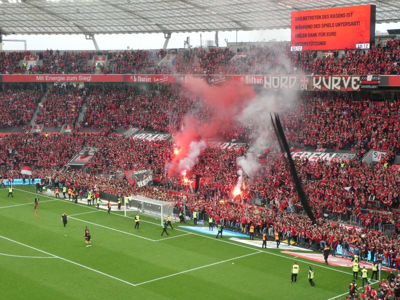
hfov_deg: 33.8
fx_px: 659
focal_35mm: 57
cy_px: 150
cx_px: 200
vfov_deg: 25.7
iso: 200
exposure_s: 1/80
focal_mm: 10.3
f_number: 4.2
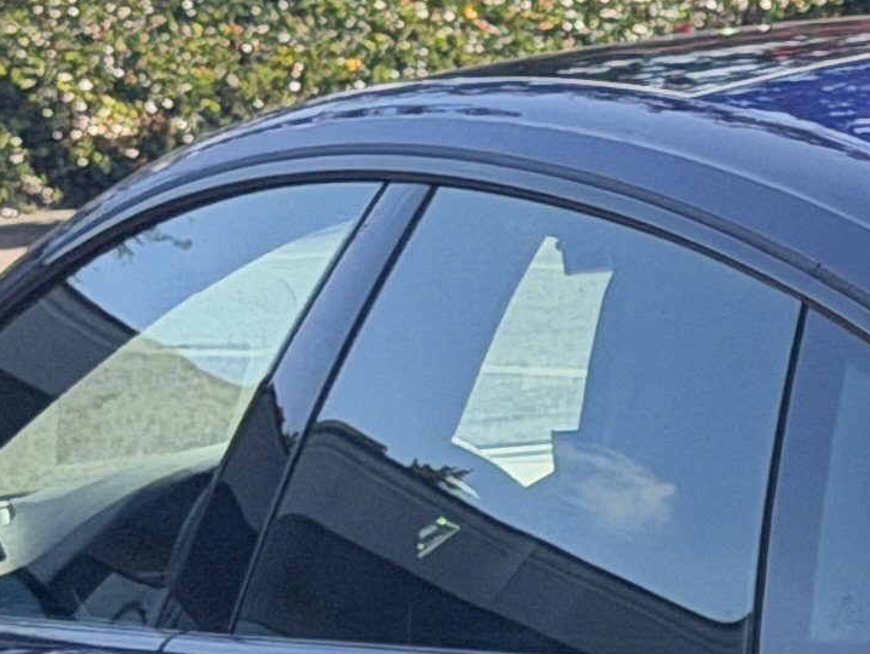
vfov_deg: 5.5
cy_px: 941
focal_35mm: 269
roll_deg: +2.6
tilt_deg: -9.8
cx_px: 1584
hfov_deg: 7.2
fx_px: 6764
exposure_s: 1/2667
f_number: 1.78
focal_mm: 6.76
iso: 100
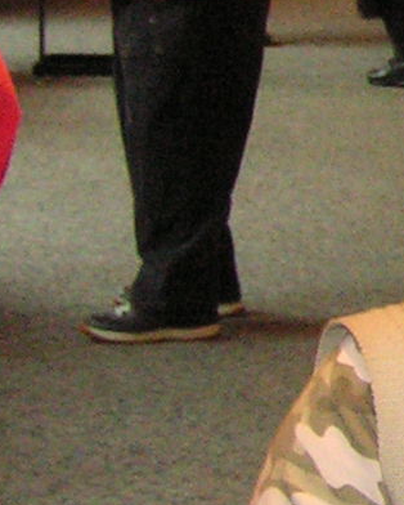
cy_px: -43
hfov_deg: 6.6
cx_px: 1144
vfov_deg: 8.9
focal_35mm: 215
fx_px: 3211
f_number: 2.8
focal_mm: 6.3
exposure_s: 1/40
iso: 200
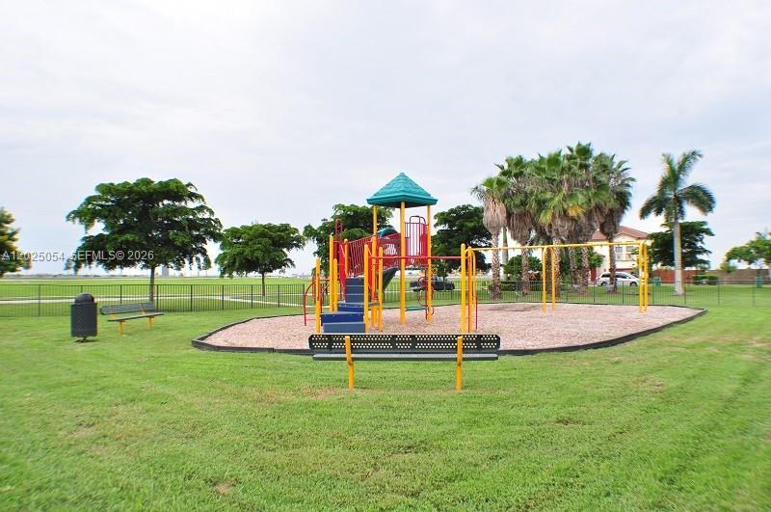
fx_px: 706
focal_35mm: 33
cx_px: 386
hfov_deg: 57.3
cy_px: 256
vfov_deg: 39.9
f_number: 7.1
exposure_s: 1/200
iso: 200
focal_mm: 22
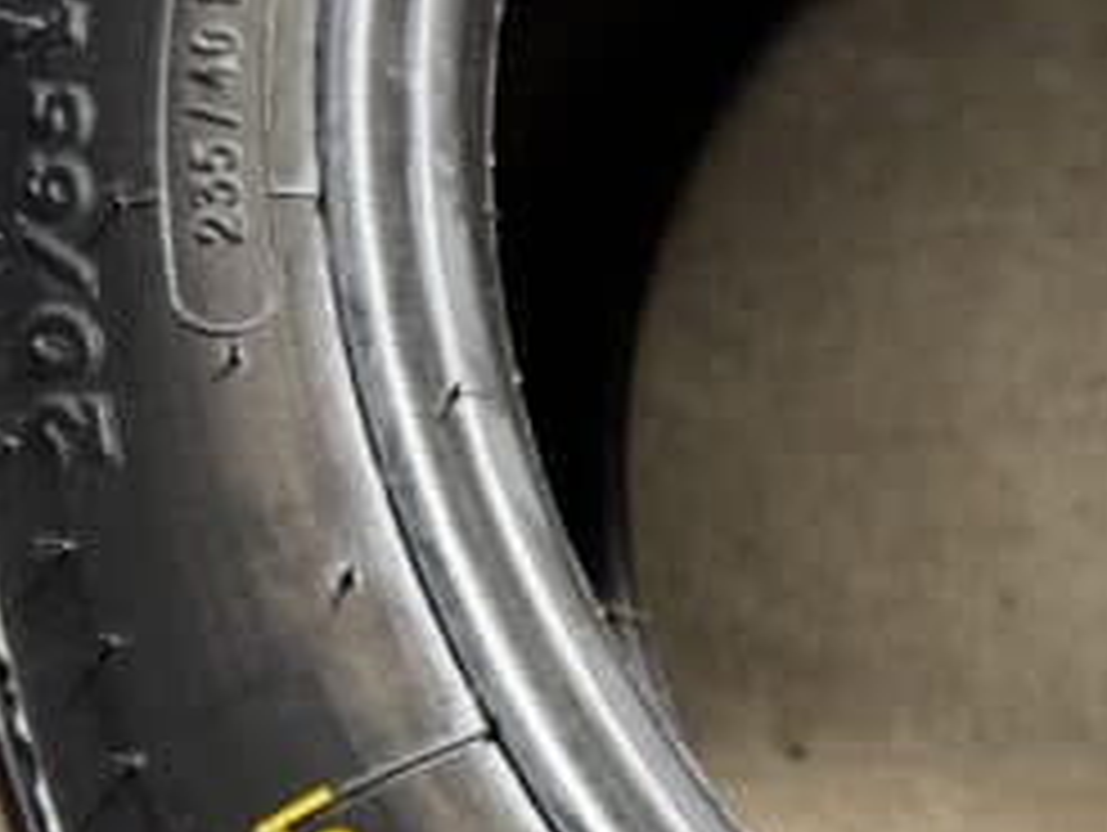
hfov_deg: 47.5
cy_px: 481
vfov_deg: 36.8
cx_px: 675
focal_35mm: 39
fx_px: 1248
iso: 125
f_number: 1.78
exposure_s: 1/121
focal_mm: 6.76
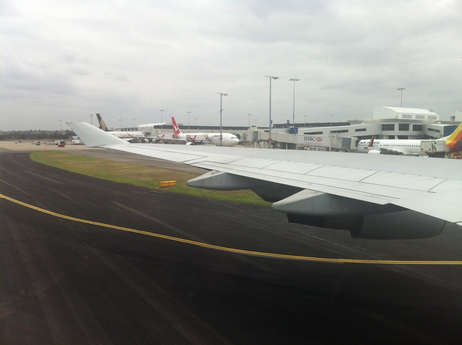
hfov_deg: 52.7
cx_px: 231
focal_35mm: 35
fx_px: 466
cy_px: 172
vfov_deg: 40.6
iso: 80
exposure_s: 1/1207
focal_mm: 3.85
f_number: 2.8
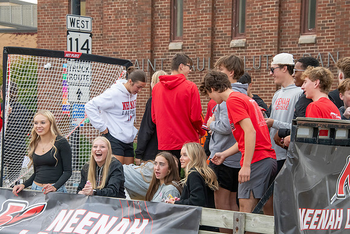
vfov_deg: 13.0
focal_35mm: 105
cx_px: 175
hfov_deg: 19.5
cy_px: 117
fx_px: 1021
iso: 3200
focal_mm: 105
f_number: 11
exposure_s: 1/250
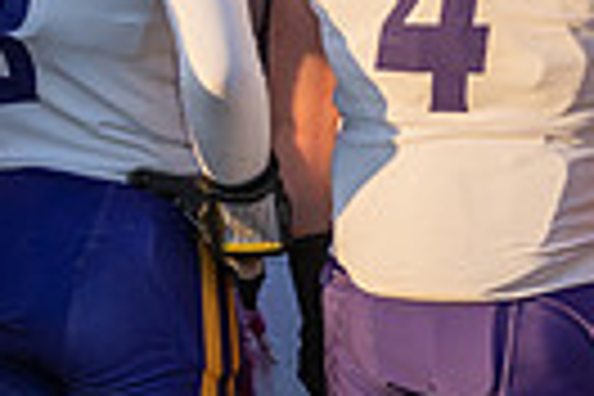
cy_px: -313
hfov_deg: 5.0
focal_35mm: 414
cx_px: 720
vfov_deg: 3.3
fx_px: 6830
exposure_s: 1/2000
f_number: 2.8
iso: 400
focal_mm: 94
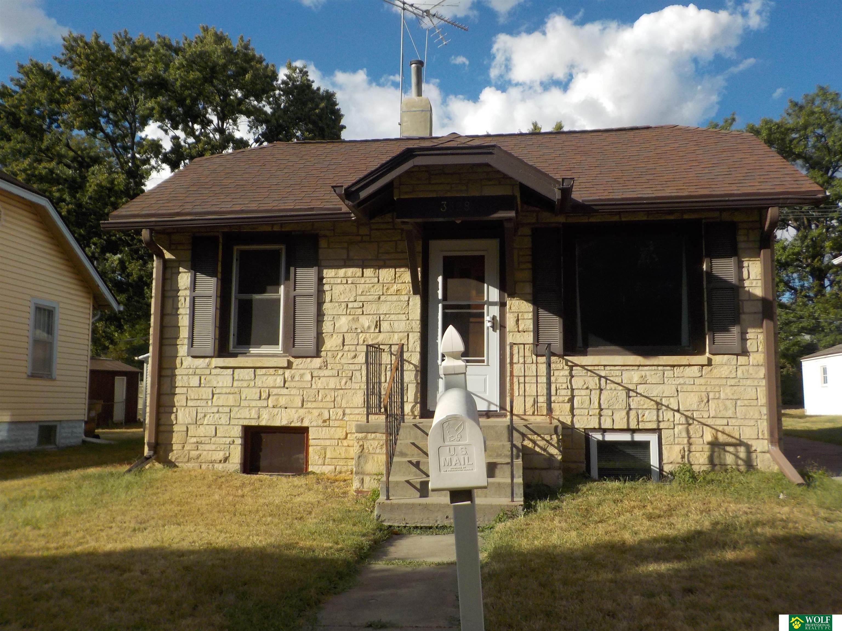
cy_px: 316
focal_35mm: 30
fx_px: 730
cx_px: 421
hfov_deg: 60.0
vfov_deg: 46.8
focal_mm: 4.1
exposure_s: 1/1250
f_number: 3.3
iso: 125
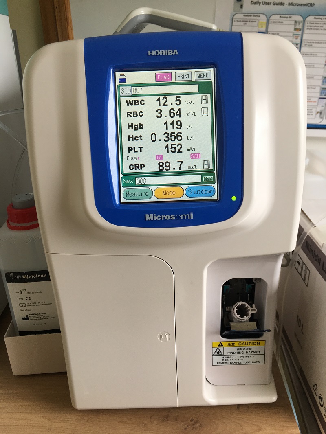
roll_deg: +1.1
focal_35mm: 29
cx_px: 163
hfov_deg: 48.2
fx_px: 364
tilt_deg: -26.2
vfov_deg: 61.6
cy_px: 217
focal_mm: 4.15
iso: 32
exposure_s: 1/50
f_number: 2.2
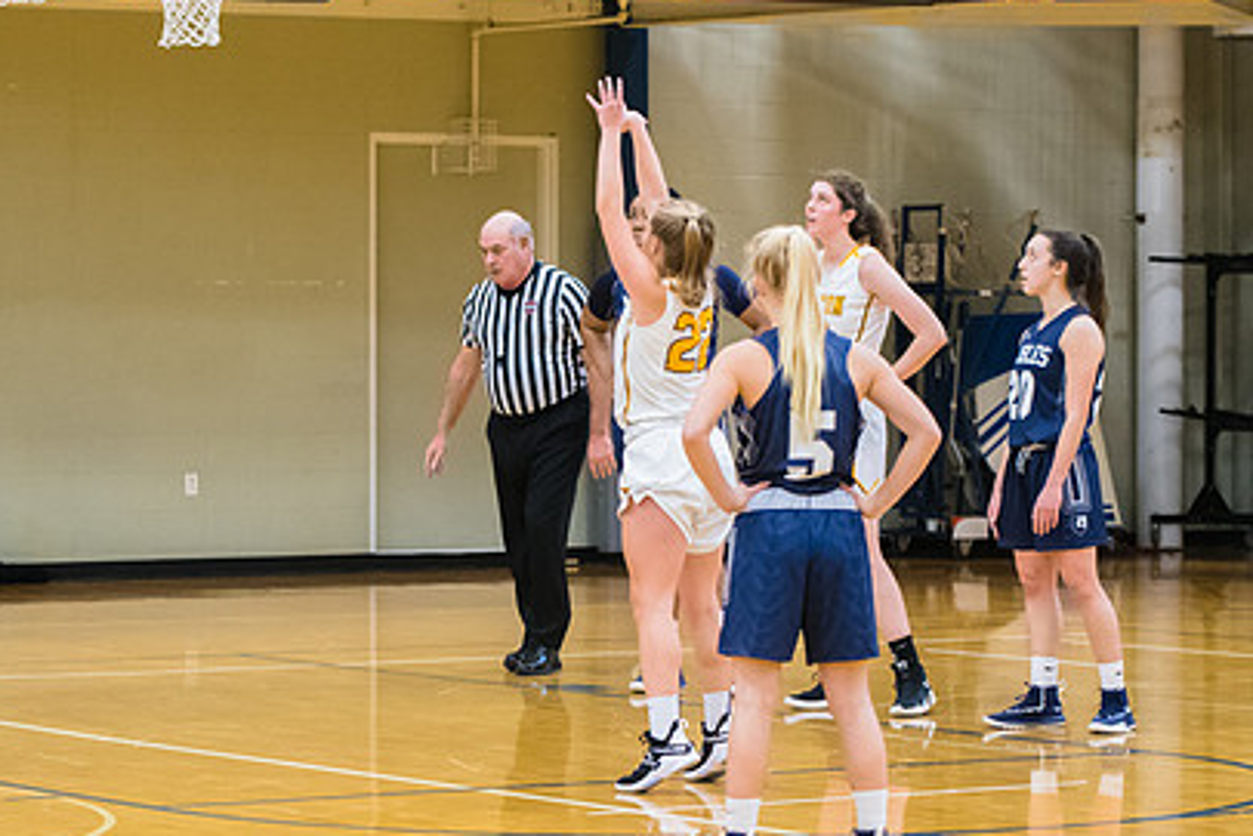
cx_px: 469
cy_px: 409
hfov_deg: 13.7
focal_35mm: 150
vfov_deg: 9.2
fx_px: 5222
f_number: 2.8
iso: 3200
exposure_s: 1/400
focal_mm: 70
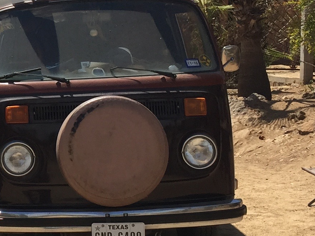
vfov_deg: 13.6
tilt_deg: +2.2
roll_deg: -2.0
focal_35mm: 108
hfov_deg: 17.3
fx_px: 983
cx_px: -76
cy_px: 43
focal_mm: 4.15
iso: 32
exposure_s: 1/1980
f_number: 2.2
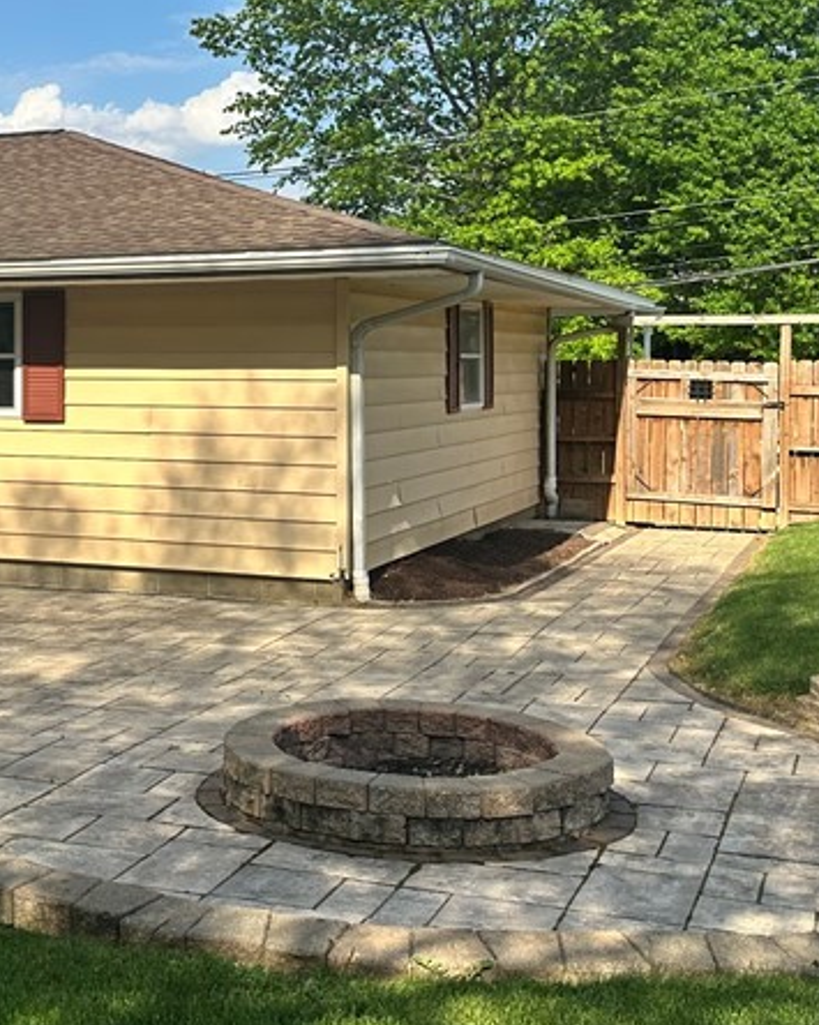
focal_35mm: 54
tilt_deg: -0.9
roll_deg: +0.0
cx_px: 88
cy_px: 406
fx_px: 1637
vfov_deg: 34.6
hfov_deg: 27.1
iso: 80
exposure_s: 1/3861
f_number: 1.78
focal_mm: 6.86
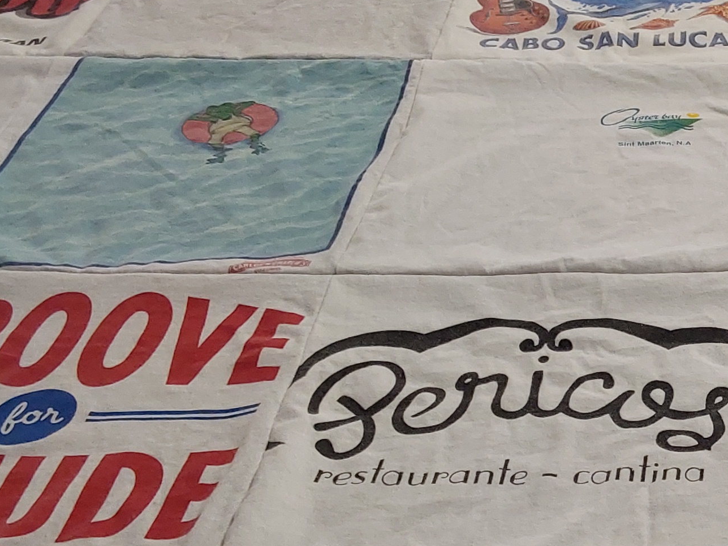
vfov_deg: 20.6
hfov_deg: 25.6
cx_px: 776
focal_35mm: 71
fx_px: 1493
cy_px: 395
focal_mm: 2.91
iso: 64
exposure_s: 1/60
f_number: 1.9
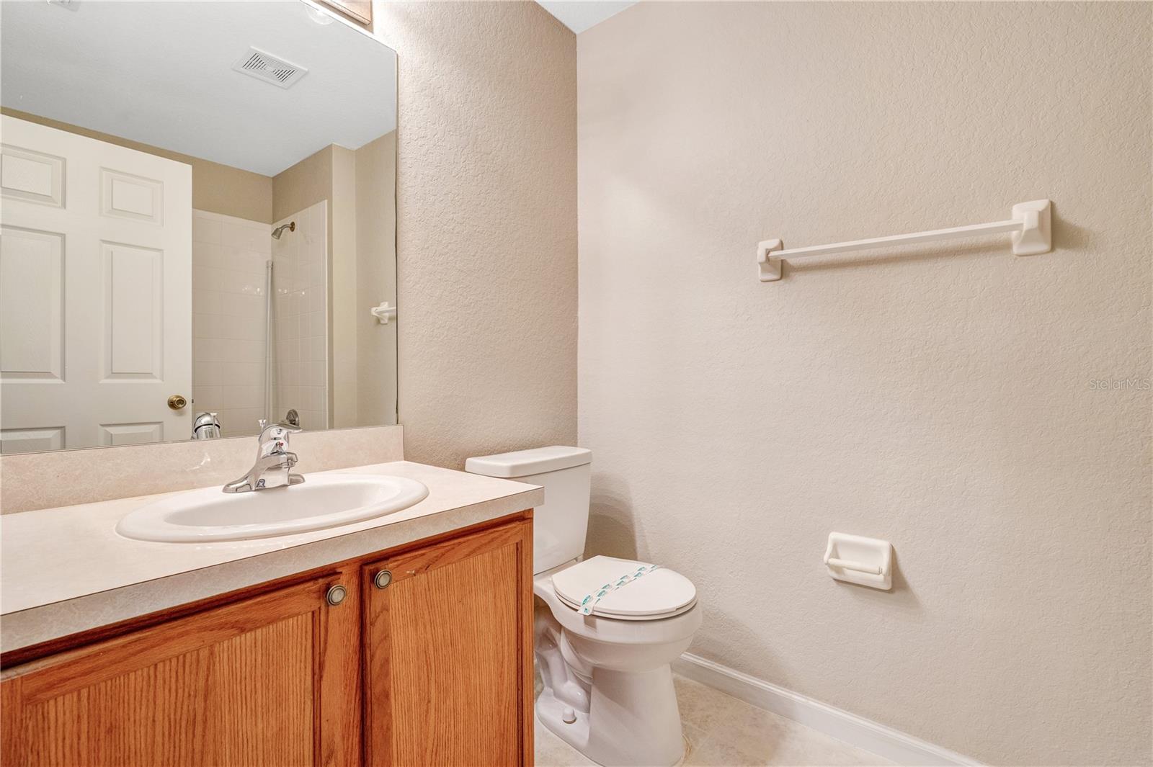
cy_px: 384
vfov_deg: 73.7
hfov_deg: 96.8
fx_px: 512
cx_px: 576
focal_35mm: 16
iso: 800
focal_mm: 16
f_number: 7.1
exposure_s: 1/5
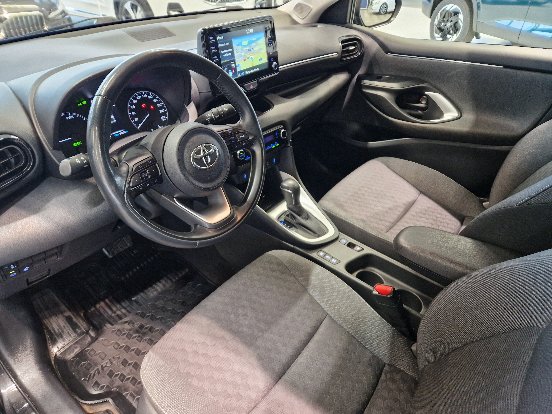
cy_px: 207
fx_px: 367
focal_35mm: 23
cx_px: 276
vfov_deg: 58.9
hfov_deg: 73.9
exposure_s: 1/100
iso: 800
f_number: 1.8
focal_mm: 5.4
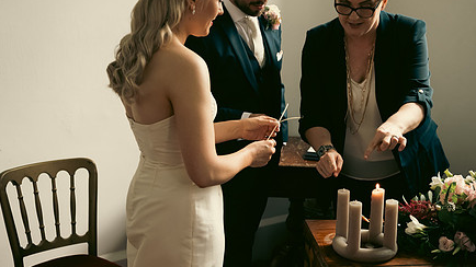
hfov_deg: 37.2
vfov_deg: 21.4
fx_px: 707
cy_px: 129
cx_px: 235
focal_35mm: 56
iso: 800
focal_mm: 40
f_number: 3.5
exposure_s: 1/160
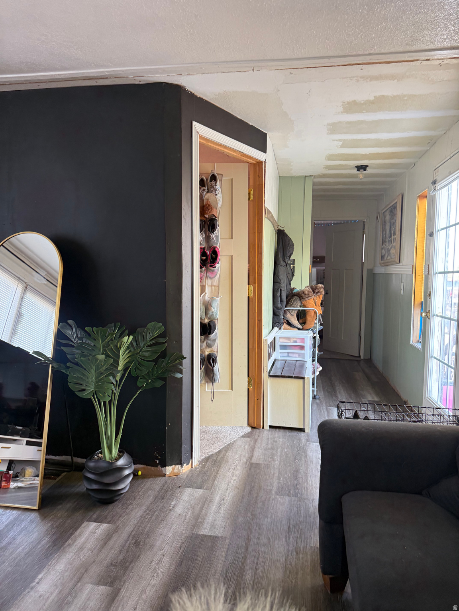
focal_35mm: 24
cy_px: 306
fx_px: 424
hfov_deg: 56.8
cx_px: 230
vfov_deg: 71.6
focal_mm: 6.76
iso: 200
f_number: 1.78
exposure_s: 1/100
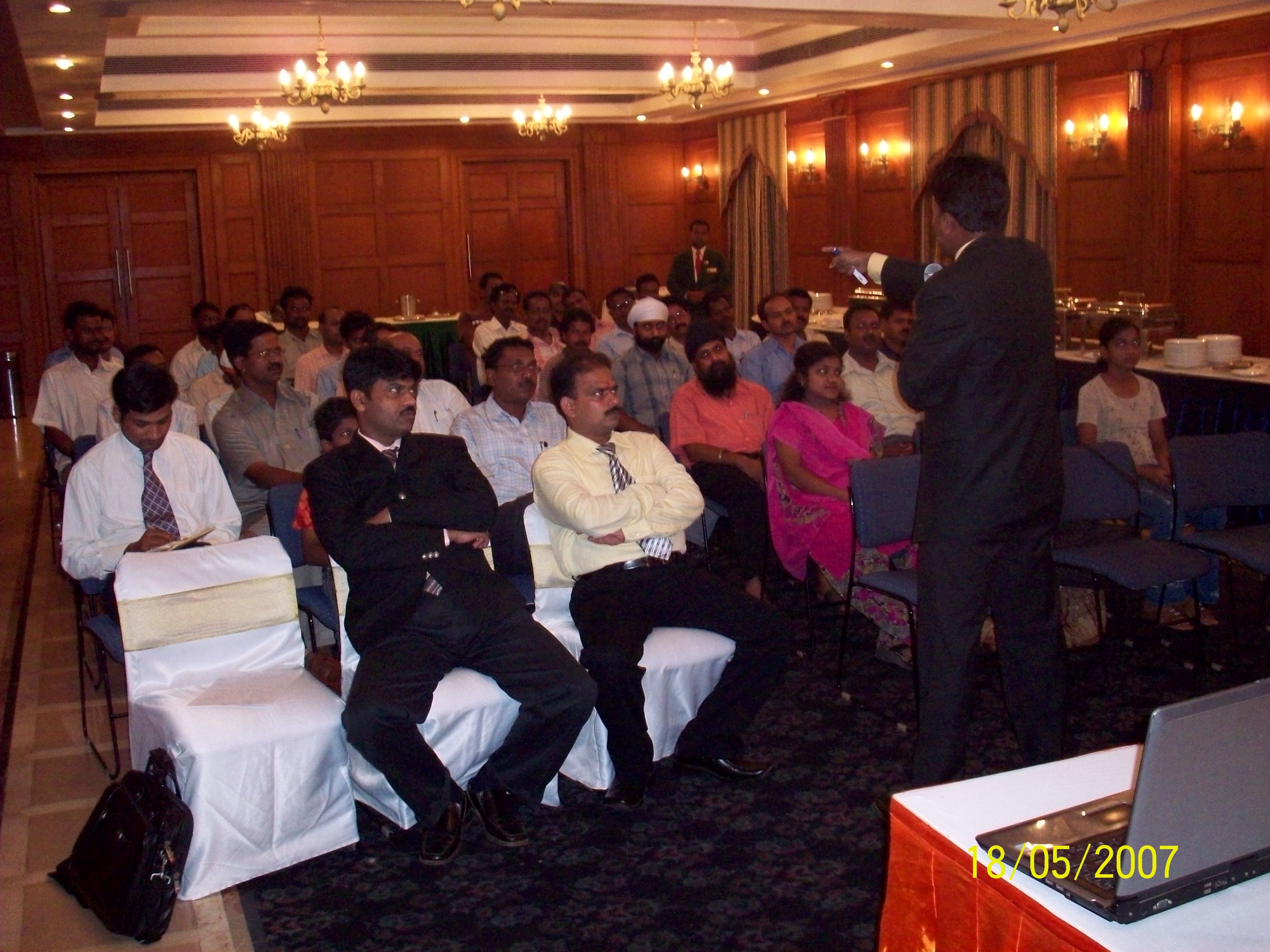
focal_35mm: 37
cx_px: 635
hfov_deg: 50.1
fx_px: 1357
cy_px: 476
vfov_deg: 38.7
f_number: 2.8
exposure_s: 1/45
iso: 200
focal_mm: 6.2
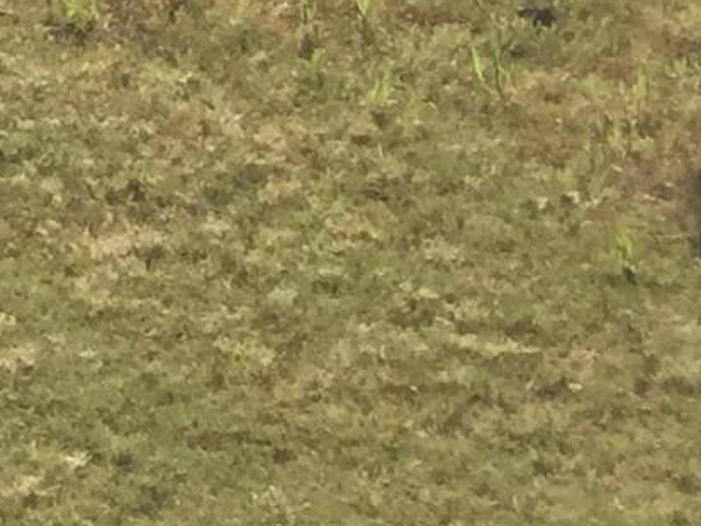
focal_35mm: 225
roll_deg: -1.1
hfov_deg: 7.4
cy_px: -979
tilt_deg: -5.8
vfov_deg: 6.2
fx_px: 4558
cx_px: -1607
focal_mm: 3.3
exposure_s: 1/1631
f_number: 2.4
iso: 25
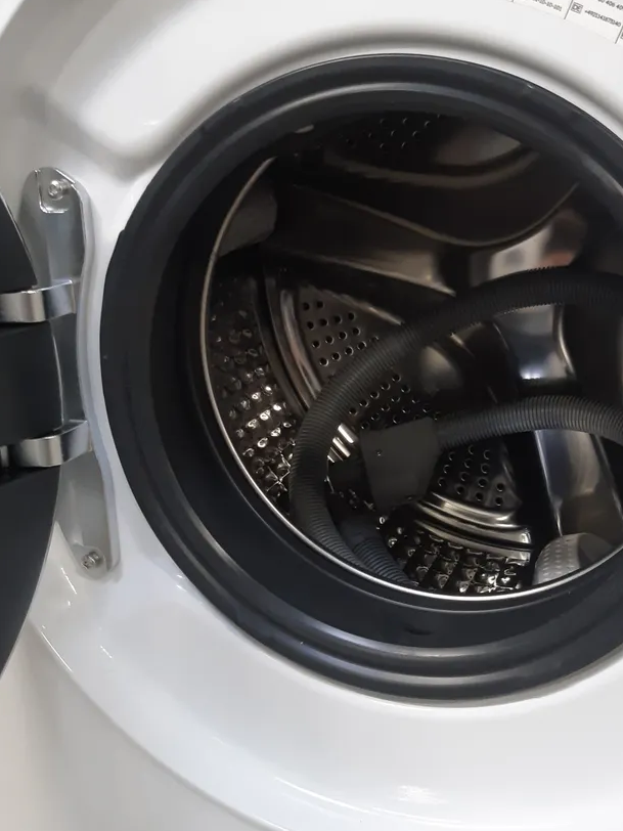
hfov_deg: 35.1
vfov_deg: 45.7
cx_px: 359
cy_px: 388
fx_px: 984
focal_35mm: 41
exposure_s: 1/50
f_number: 1.7
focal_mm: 3.92
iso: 200
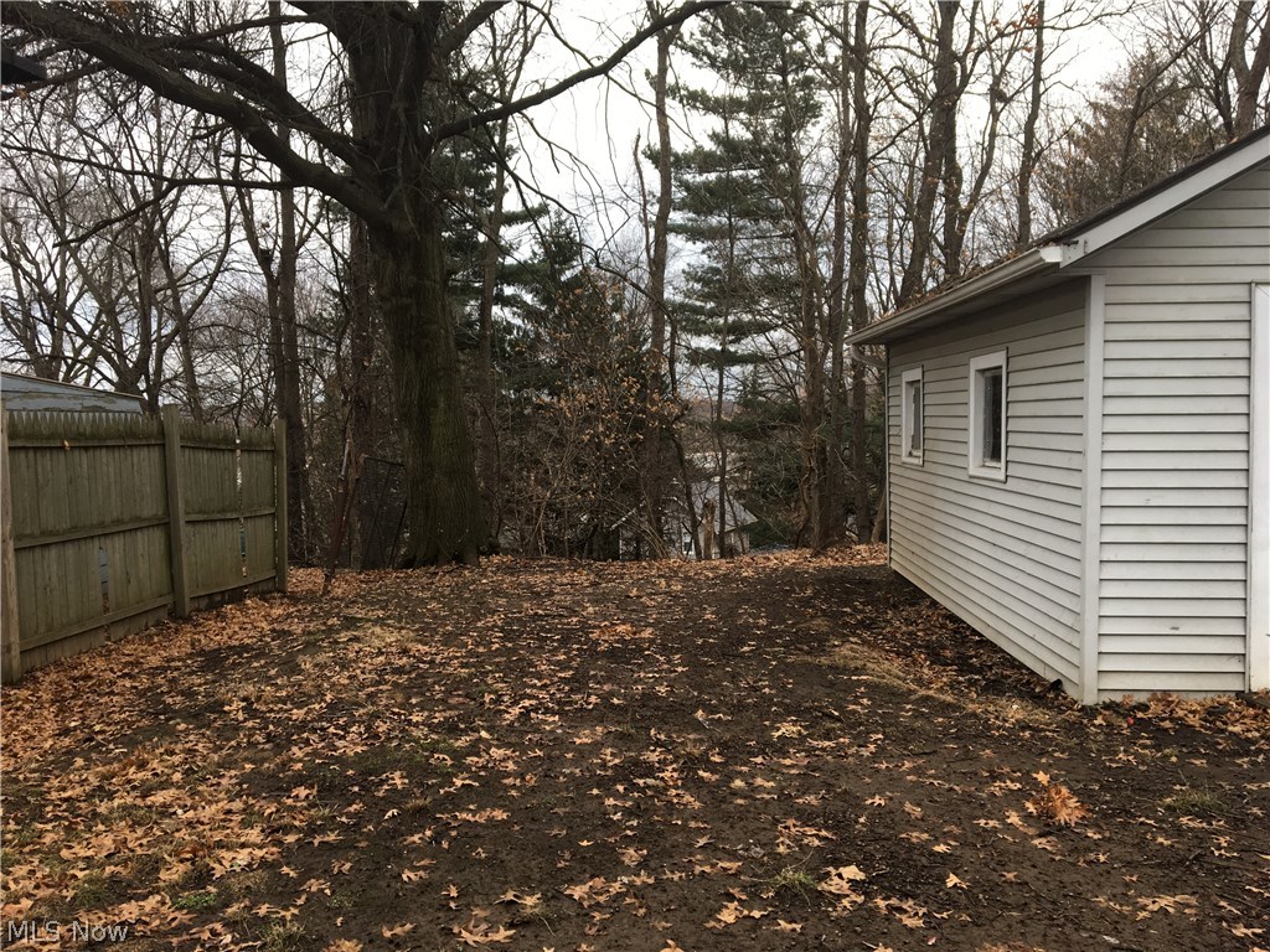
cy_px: 476
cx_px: 635
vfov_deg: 48.2
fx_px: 1064
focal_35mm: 29
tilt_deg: -5.6
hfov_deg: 61.7
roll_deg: +0.2
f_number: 2.2
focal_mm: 4.15
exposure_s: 1/60
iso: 32
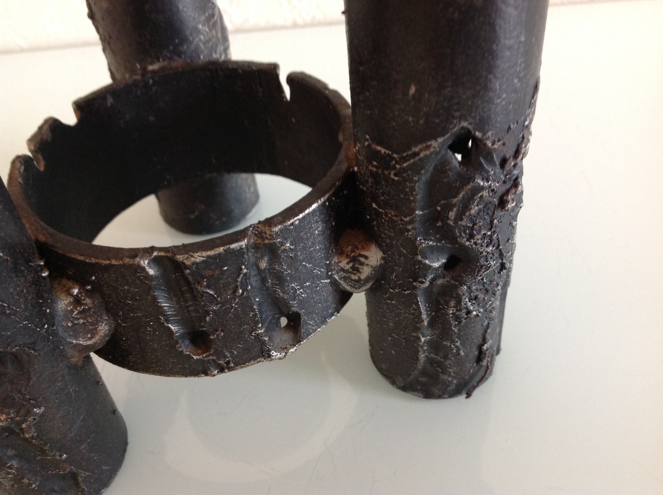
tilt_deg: -42.7
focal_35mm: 35
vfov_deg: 40.6
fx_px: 669
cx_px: 332
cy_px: 248
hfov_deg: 52.7
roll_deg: +6.1
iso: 160
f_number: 2.4
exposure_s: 1/15
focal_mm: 4.28
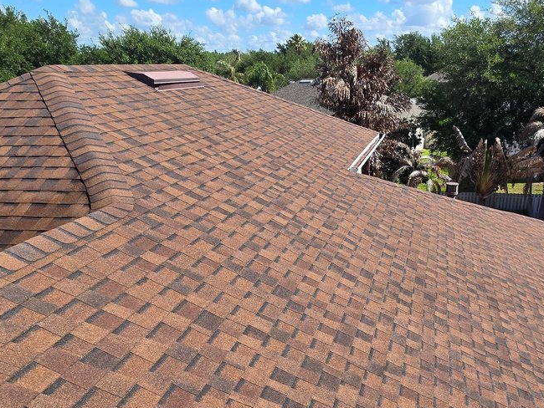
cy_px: 305
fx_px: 377
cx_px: 379
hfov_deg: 68.7
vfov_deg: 54.3
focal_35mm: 24
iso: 50
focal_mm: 2.2
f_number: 2.2
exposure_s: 1/1718
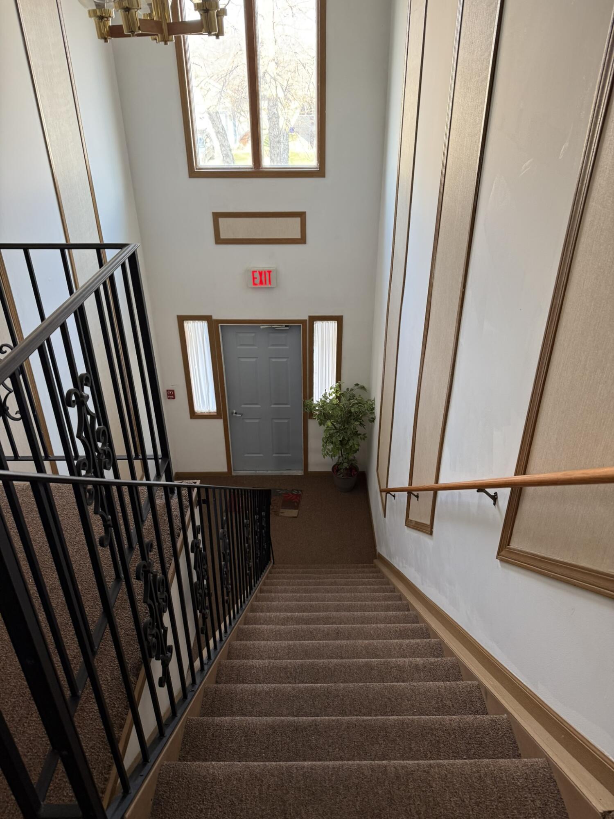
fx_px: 568
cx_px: 307
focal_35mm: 24
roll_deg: +0.6
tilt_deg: -29.8
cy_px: 410
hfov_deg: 56.8
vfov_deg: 71.6
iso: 200
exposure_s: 1/60
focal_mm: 6.76
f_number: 1.78
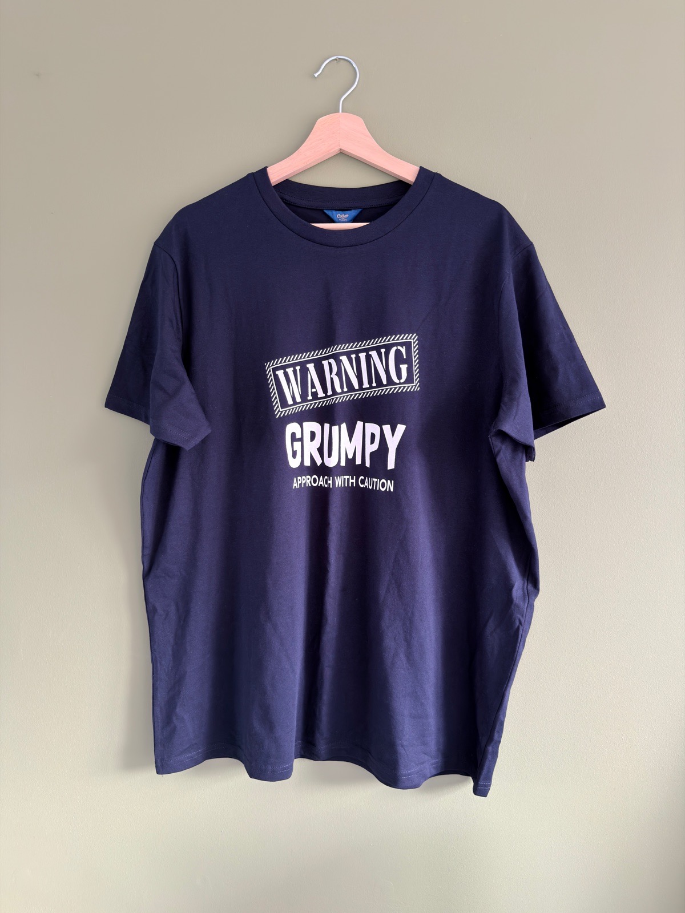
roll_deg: +0.3
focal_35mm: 24
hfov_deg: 56.8
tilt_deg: -4.1
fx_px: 633
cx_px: 342
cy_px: 456
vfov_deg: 71.6
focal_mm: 6.76
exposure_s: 1/60
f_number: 1.78
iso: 100
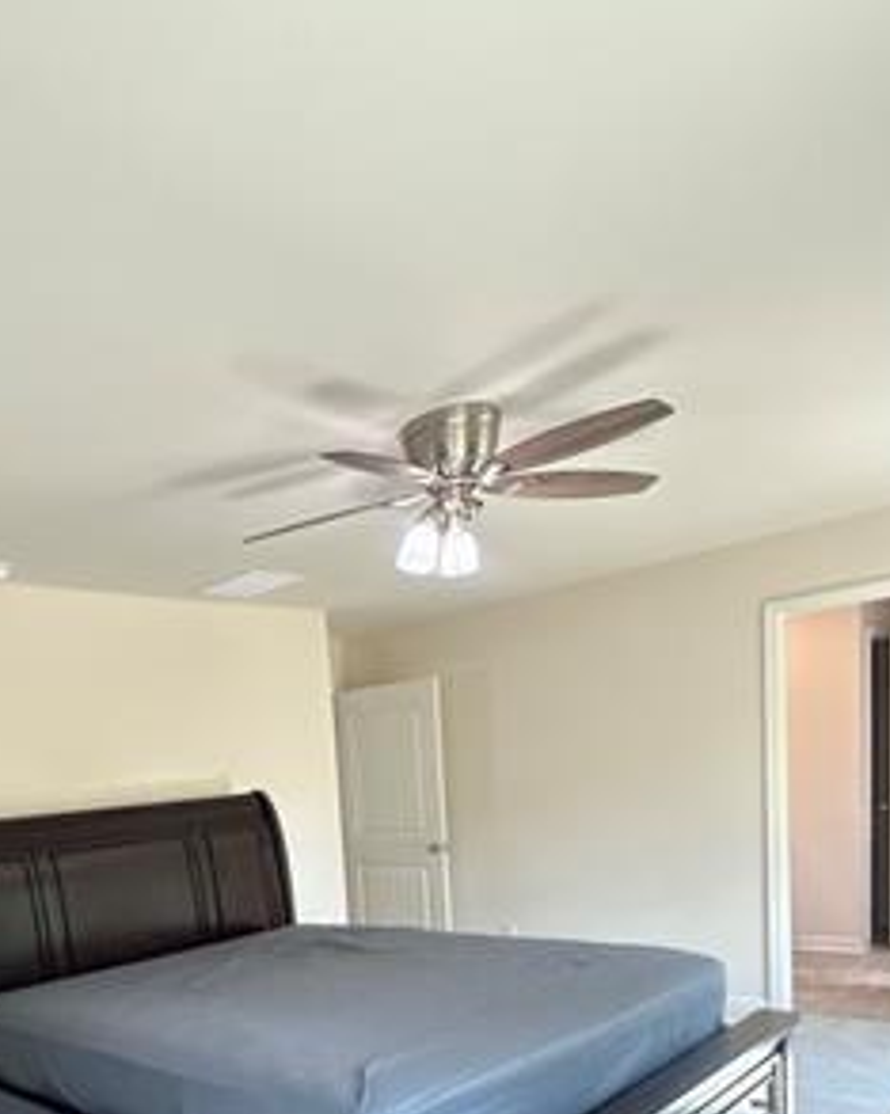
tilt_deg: -8.0
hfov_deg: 48.1
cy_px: 916
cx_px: 156
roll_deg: +5.3
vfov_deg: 56.9
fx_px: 923
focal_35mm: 28
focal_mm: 2.22
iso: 250
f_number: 2.2
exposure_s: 1/118
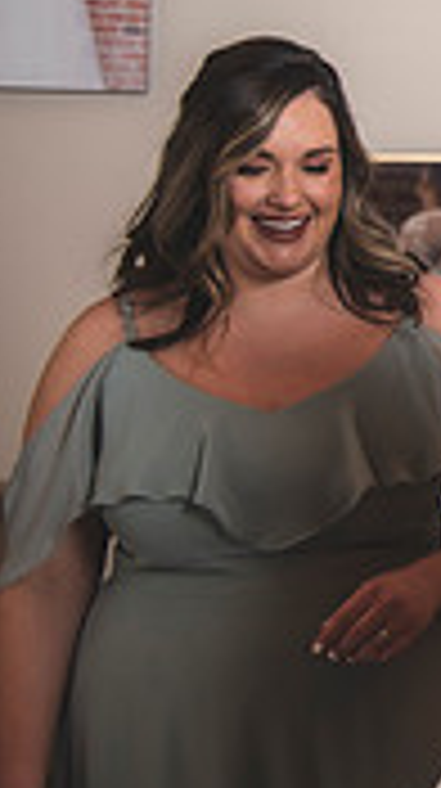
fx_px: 2461
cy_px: 169
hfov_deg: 8.6
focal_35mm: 118
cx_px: 1300
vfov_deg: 18.0
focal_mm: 34
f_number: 2.8
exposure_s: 1/125
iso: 100
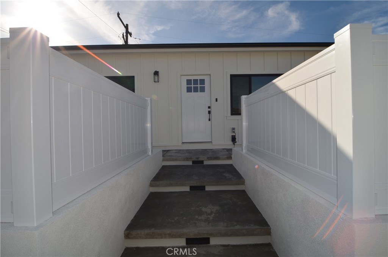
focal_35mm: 16
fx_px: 177
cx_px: 194
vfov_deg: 71.8
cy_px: 128
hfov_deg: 95.1
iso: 100
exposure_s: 1/200
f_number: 13
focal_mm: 11
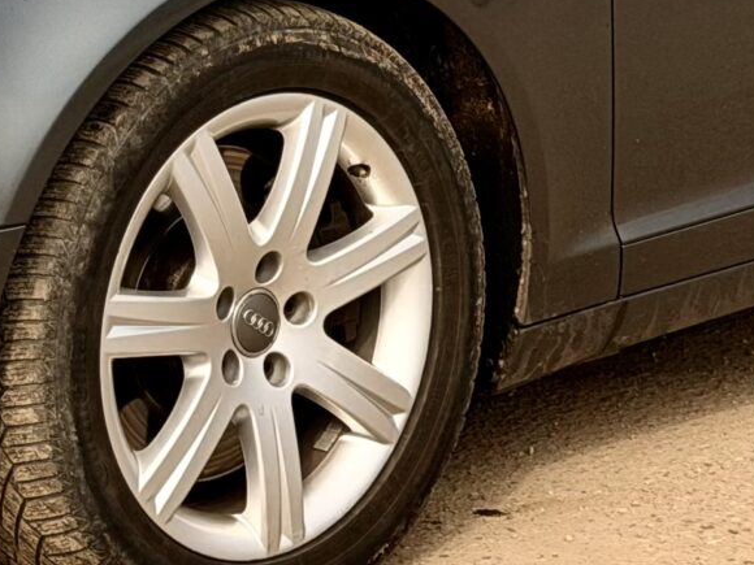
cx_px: 315
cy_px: -370
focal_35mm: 212
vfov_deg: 6.9
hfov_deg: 9.3
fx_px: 4618
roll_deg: +0.4
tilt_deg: -6.3
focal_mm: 6.76
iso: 64
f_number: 1.78
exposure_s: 1/3226
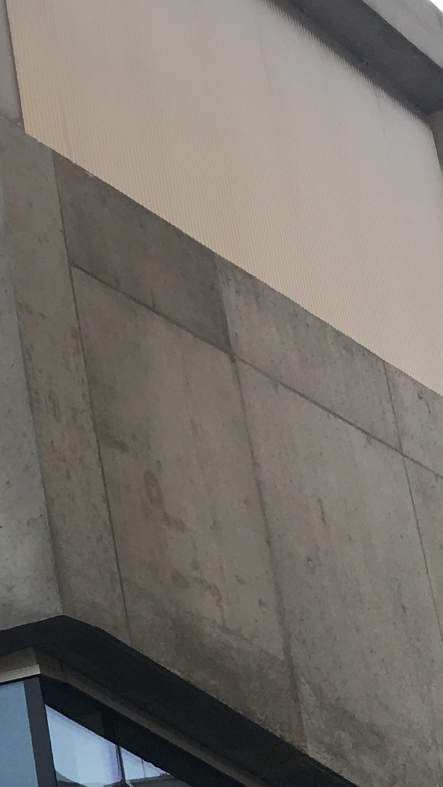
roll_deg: +1.8
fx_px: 2172
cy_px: 465
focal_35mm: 104
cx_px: -716
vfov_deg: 20.5
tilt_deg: +22.6
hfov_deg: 9.8
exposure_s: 1/1115
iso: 25
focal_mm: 4.15
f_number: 2.2
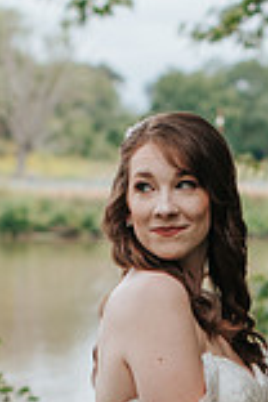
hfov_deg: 6.4
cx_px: 173
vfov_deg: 9.4
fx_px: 2412
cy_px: 518
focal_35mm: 216
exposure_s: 1/800
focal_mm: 50
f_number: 2.8
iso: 200
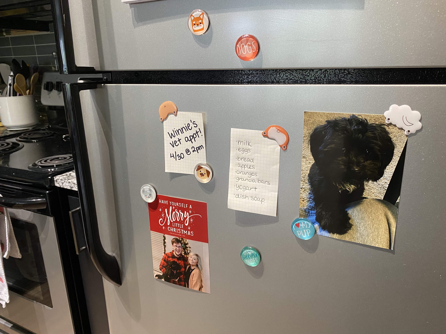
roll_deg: +1.3
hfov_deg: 67.3
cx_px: 223
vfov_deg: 53.1
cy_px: 167
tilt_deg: -17.6
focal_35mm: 26
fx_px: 335
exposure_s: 1/60
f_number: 1.8
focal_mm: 4.25
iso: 250
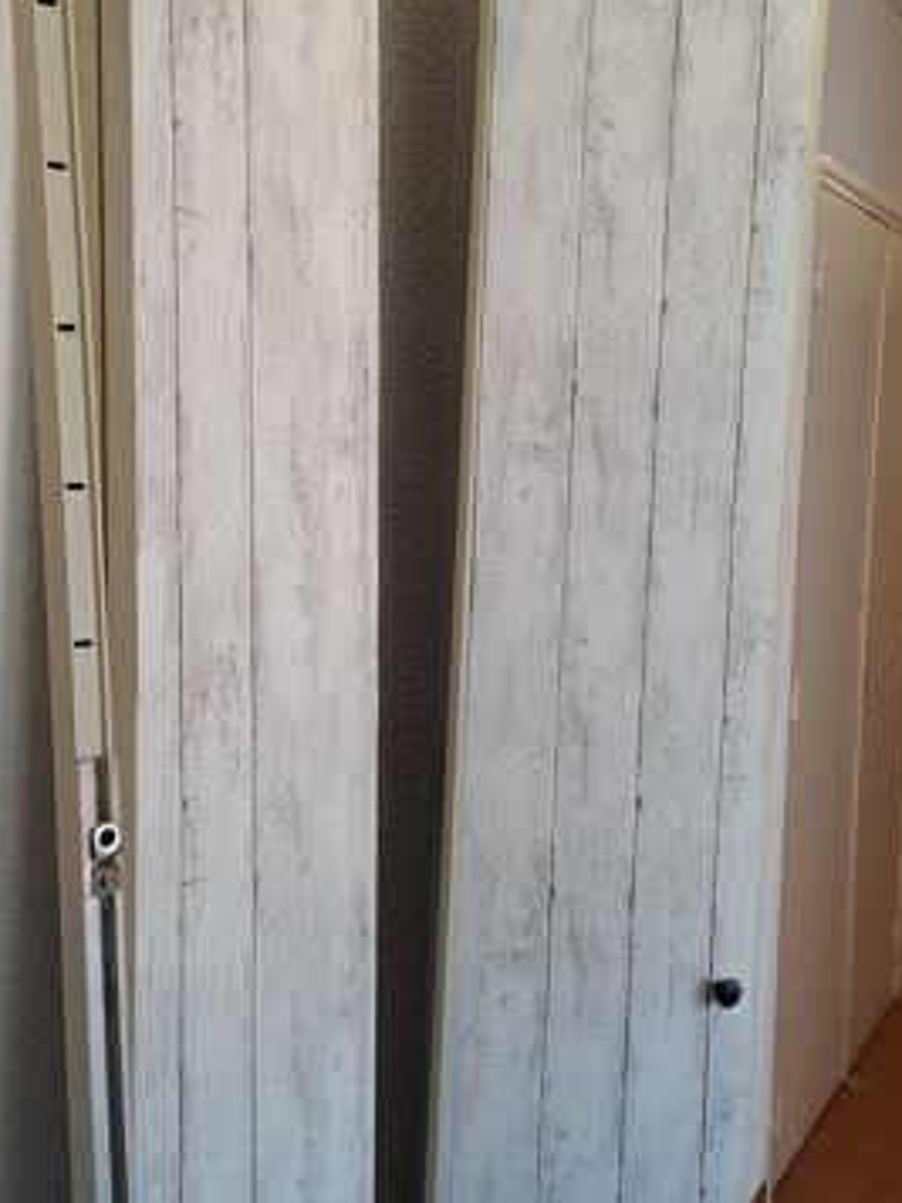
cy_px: 558
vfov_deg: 42.0
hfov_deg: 32.2
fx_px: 1563
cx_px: 480
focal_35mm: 45
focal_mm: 4.65
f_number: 1.8
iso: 250
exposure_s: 1/60
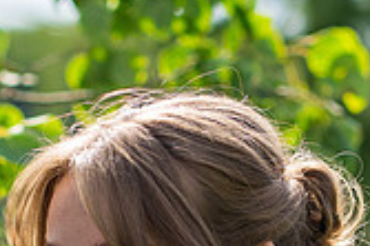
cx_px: 66
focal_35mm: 442
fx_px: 4538
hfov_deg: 4.7
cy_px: 398
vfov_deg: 3.1
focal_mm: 85
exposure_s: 1/3200
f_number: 2.8
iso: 250
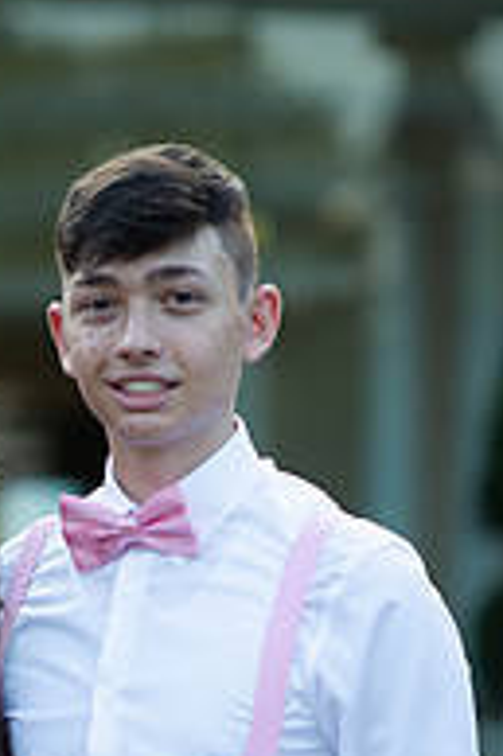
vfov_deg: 10.4
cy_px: 725
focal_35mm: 197
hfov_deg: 6.9
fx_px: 4136
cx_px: -6
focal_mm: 85
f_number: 2
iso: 250
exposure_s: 1/1600
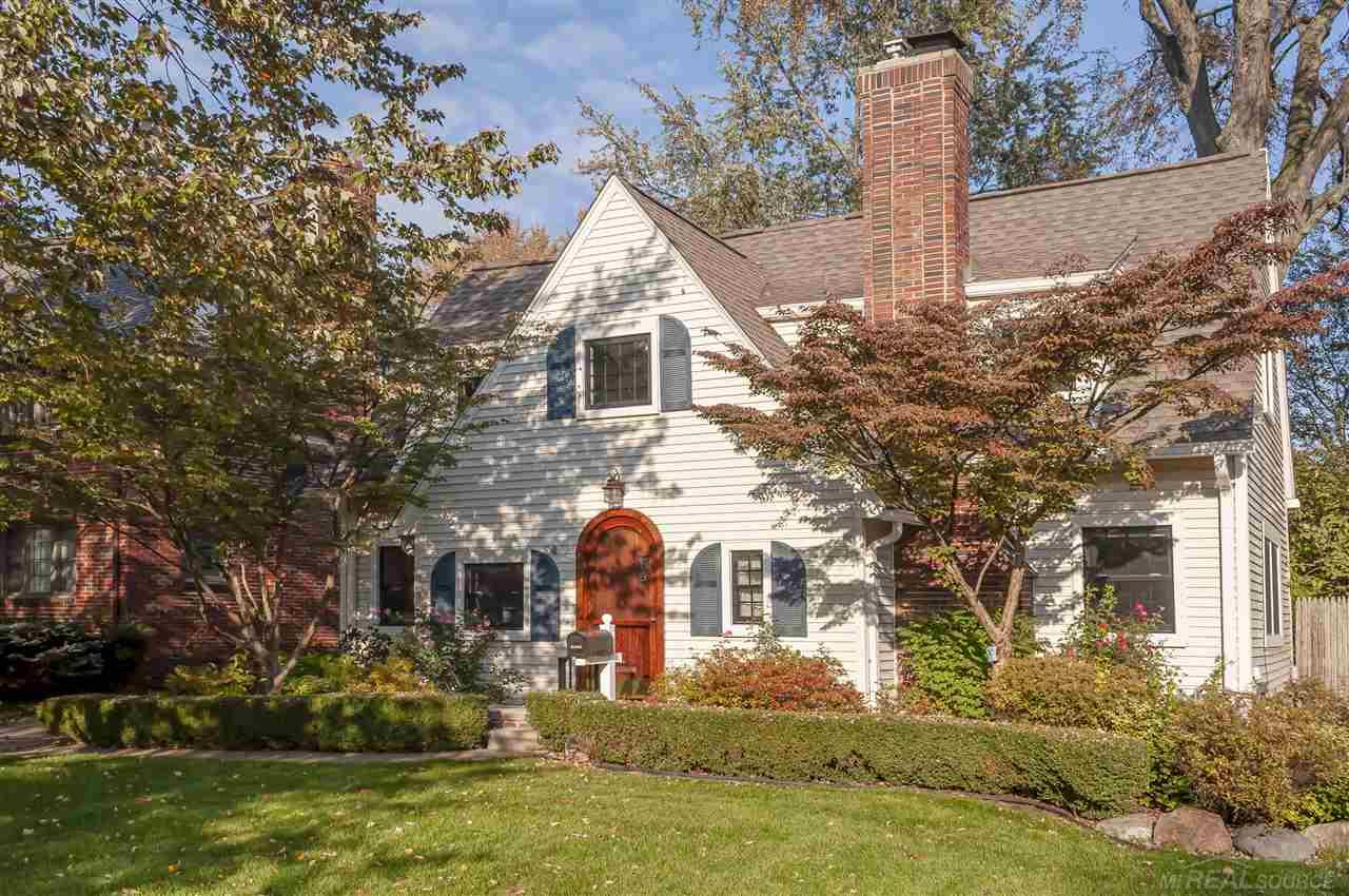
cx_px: 674
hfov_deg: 62.0
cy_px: 448
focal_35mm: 30
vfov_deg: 43.5
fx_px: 1123
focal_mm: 20
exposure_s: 1/400
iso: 200
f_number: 8
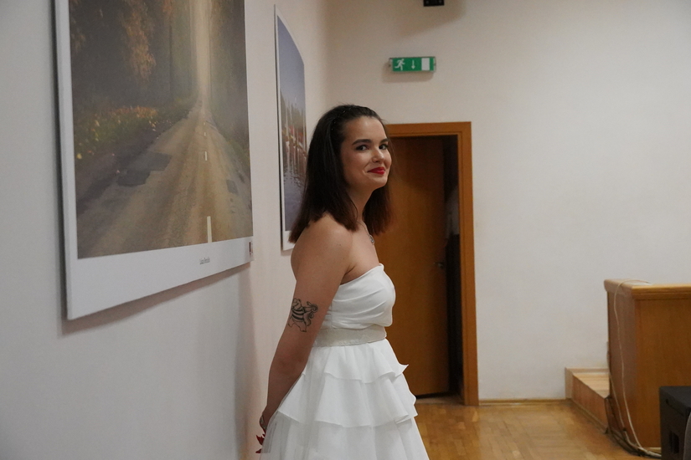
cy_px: 230
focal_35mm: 51
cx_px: 346
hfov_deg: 38.9
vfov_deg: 26.5
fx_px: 979
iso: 12800
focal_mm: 34
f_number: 4.5
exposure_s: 1/320
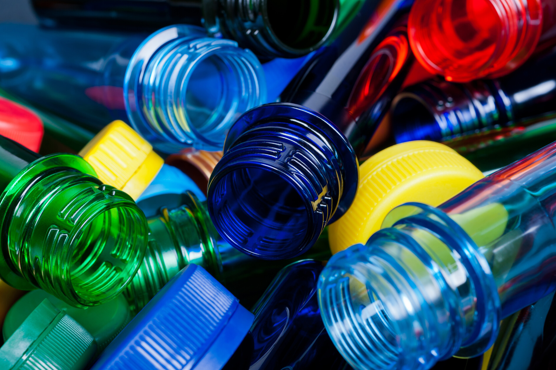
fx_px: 926
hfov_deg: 33.4
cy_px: 185
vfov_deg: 22.6
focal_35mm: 60
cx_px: 278
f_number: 16
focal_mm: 60
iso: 250
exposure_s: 1/160
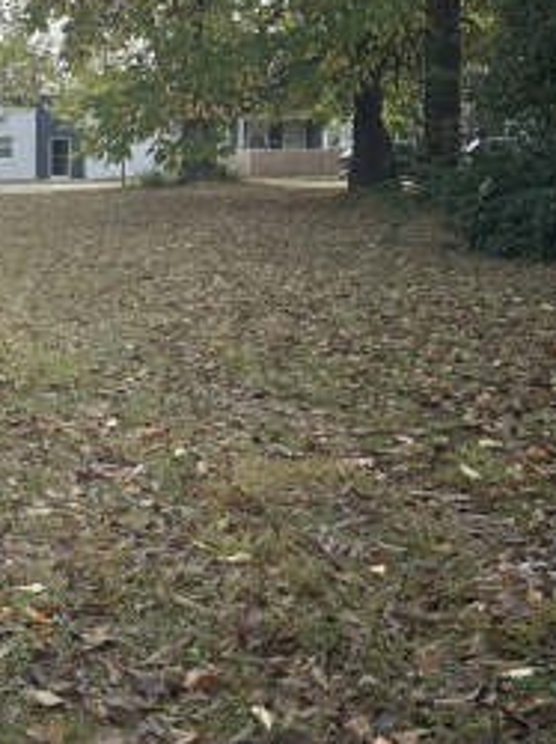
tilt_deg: -4.7
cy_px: 287
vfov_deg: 30.2
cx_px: -39
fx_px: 1373
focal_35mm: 64
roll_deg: -0.1
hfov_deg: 21.8
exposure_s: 1/2732
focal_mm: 6.86
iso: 80
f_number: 1.78
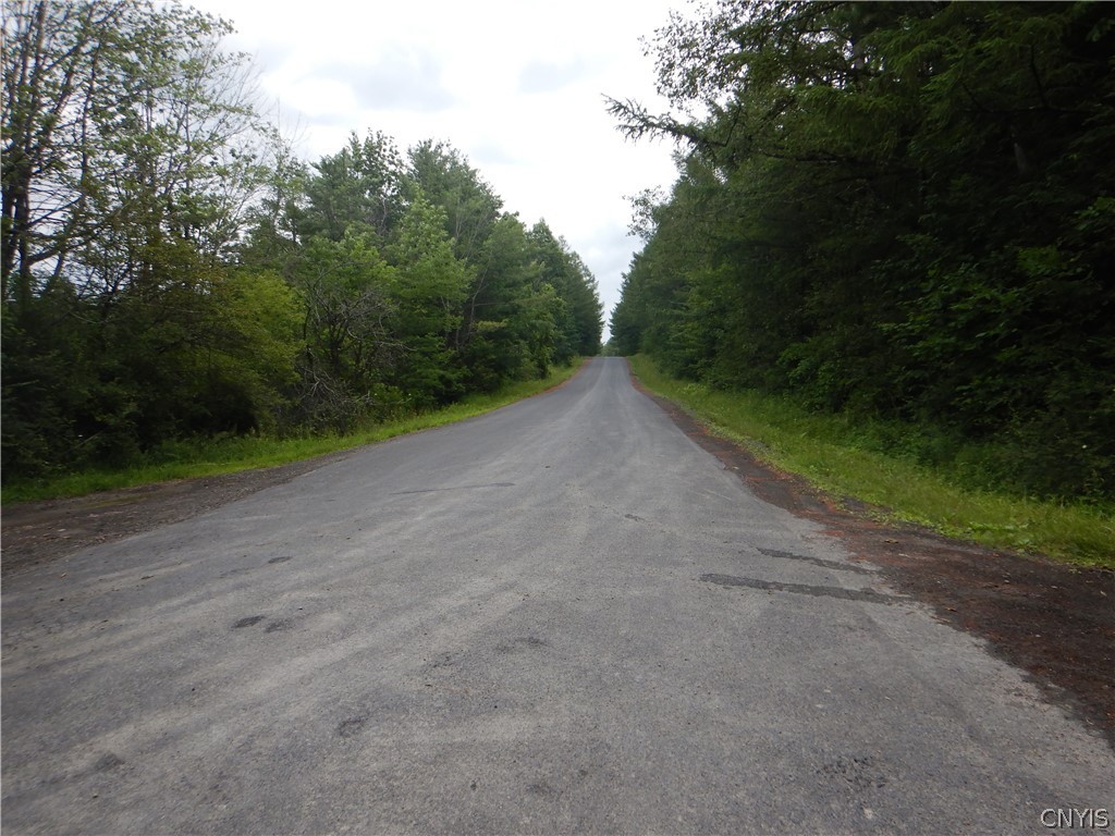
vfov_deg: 56.8
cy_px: 418
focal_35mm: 24
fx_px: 773
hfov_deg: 71.6
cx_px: 558
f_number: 2.8
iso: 125
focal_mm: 4.3
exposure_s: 1/1250
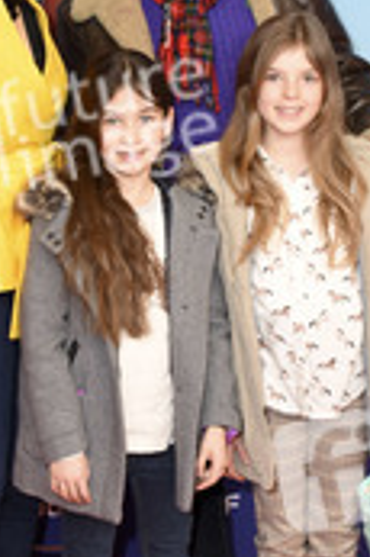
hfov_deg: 15.1
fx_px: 1390
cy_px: 296
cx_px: 145
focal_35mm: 90
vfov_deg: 22.6
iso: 640
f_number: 4.5
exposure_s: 1/160
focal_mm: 26
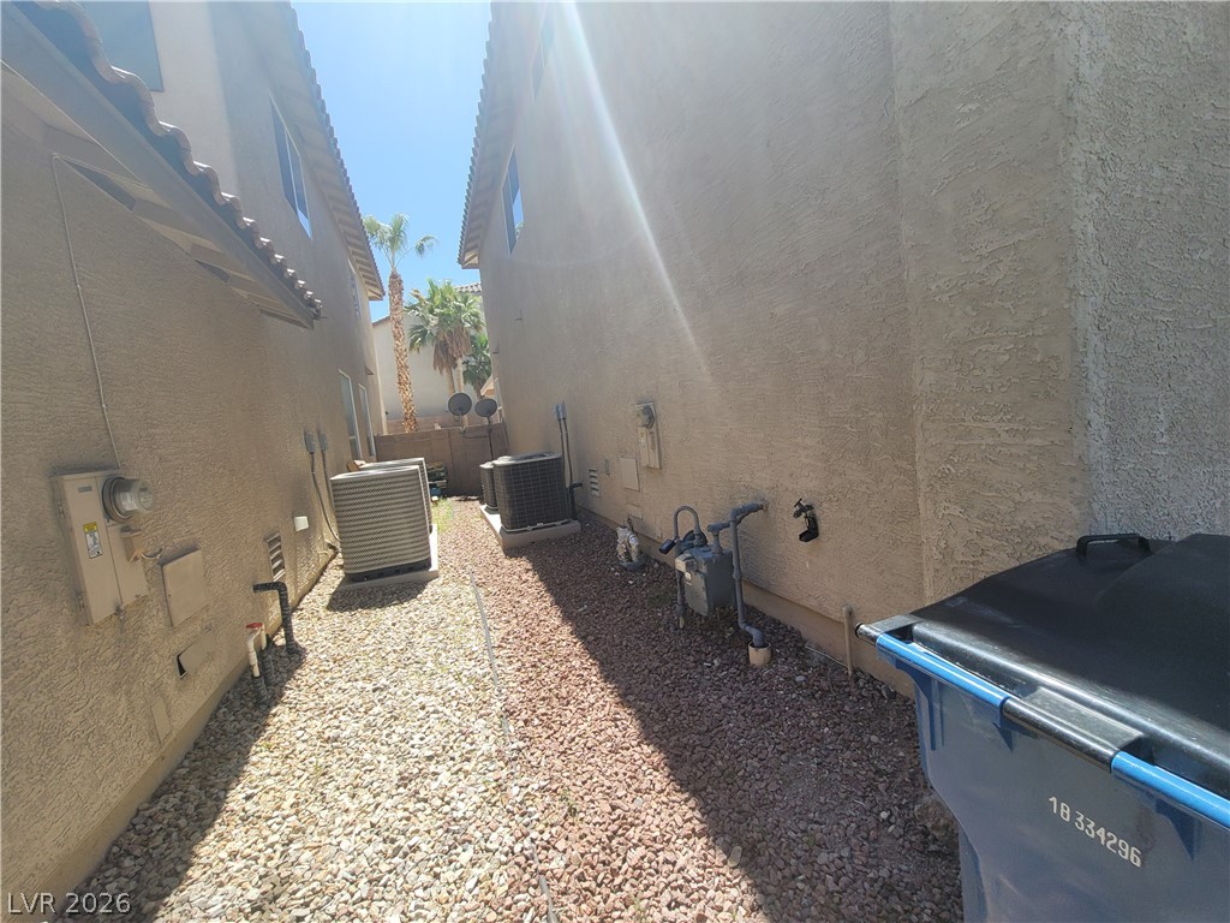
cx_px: 615
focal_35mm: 13
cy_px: 462
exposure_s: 1/1099
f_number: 2.2
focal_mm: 2.2
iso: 64
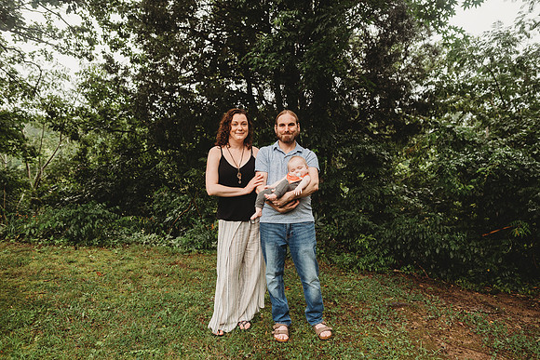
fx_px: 360
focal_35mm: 24
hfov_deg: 73.7
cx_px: 270
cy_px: 180
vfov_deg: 53.2
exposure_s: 1/160
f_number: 3.5
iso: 400
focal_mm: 24
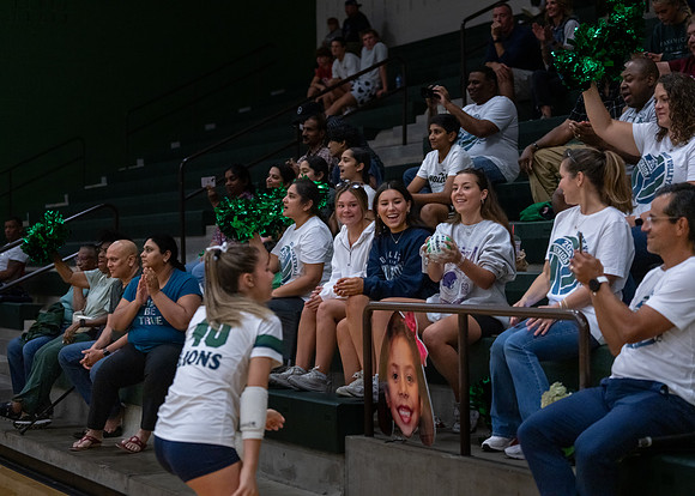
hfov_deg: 27.0
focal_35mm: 73
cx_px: 348
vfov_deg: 19.4
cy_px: 248
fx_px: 1447
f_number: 2.8
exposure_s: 1/1000
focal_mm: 70
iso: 2500
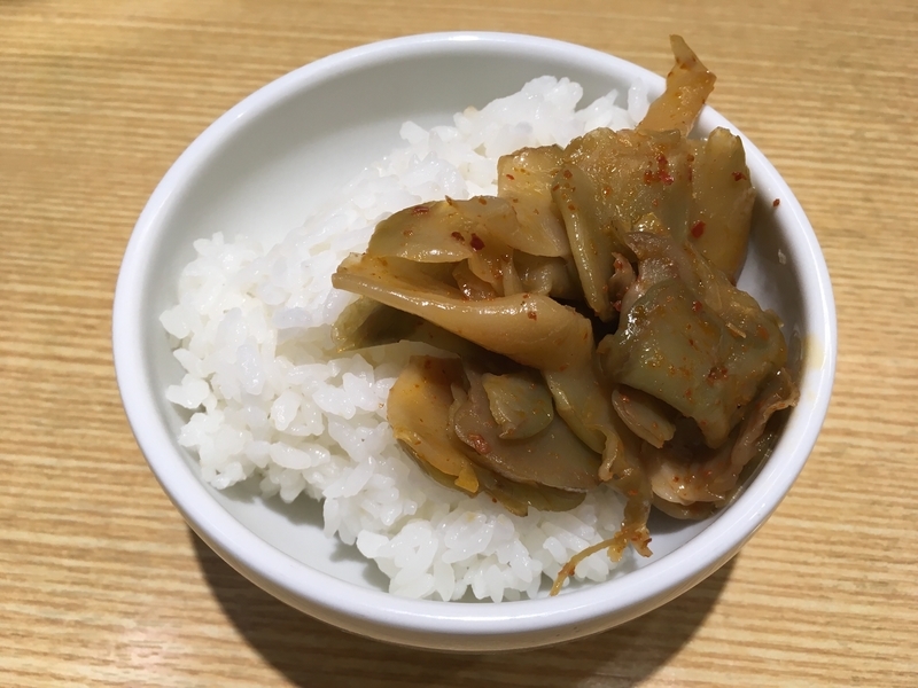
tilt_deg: -59.4
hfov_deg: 61.7
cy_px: 344
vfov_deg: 48.2
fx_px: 769
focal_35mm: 29
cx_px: 459
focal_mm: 4.15
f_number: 2.2
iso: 32
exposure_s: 1/33
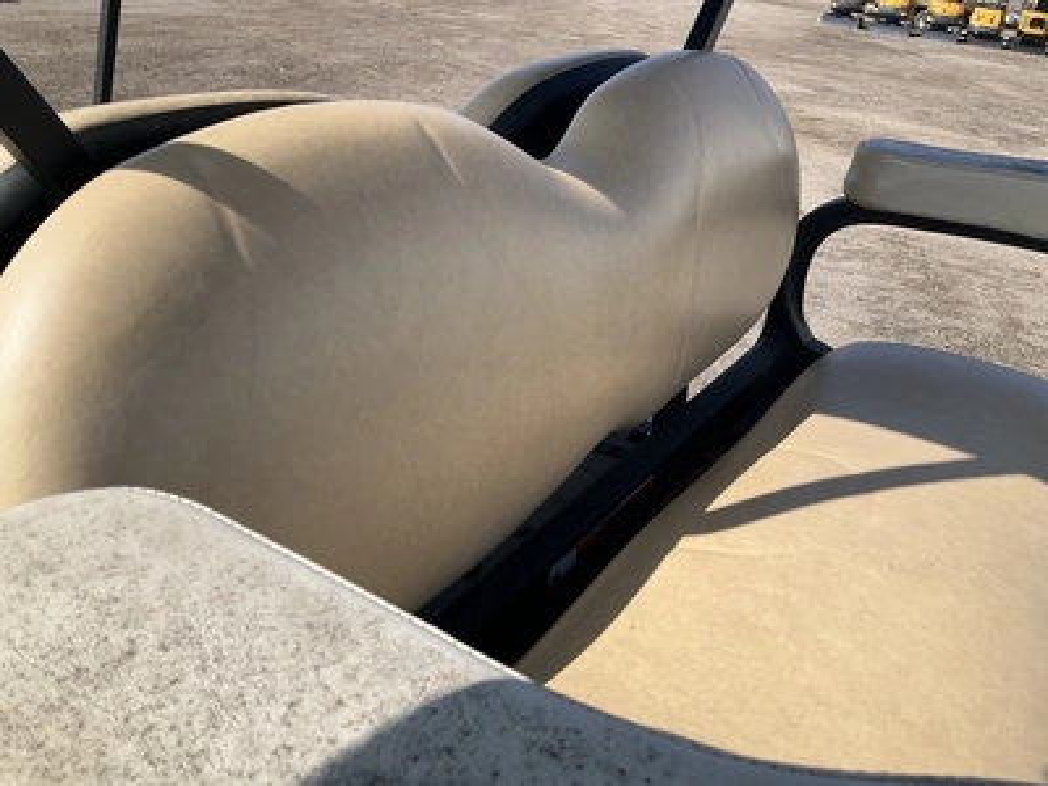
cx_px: 524
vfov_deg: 48.2
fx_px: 878
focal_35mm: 29
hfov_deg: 61.7
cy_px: 393
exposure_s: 1/1490
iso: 25
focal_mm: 3
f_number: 1.8
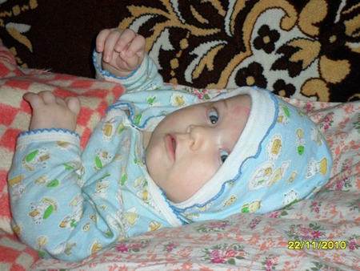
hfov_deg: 16.8
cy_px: 136
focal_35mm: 117
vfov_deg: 12.7
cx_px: 180
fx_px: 1217
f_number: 5.4
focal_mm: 21
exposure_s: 1/60
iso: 200
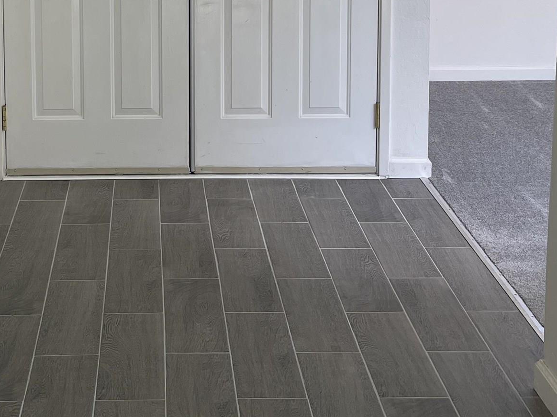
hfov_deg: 29.1
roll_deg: +0.6
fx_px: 1062
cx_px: 170
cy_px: -49
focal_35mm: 66
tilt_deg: -6.7
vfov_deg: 21.1
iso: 32
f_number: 1.6
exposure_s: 1/290
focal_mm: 5.1
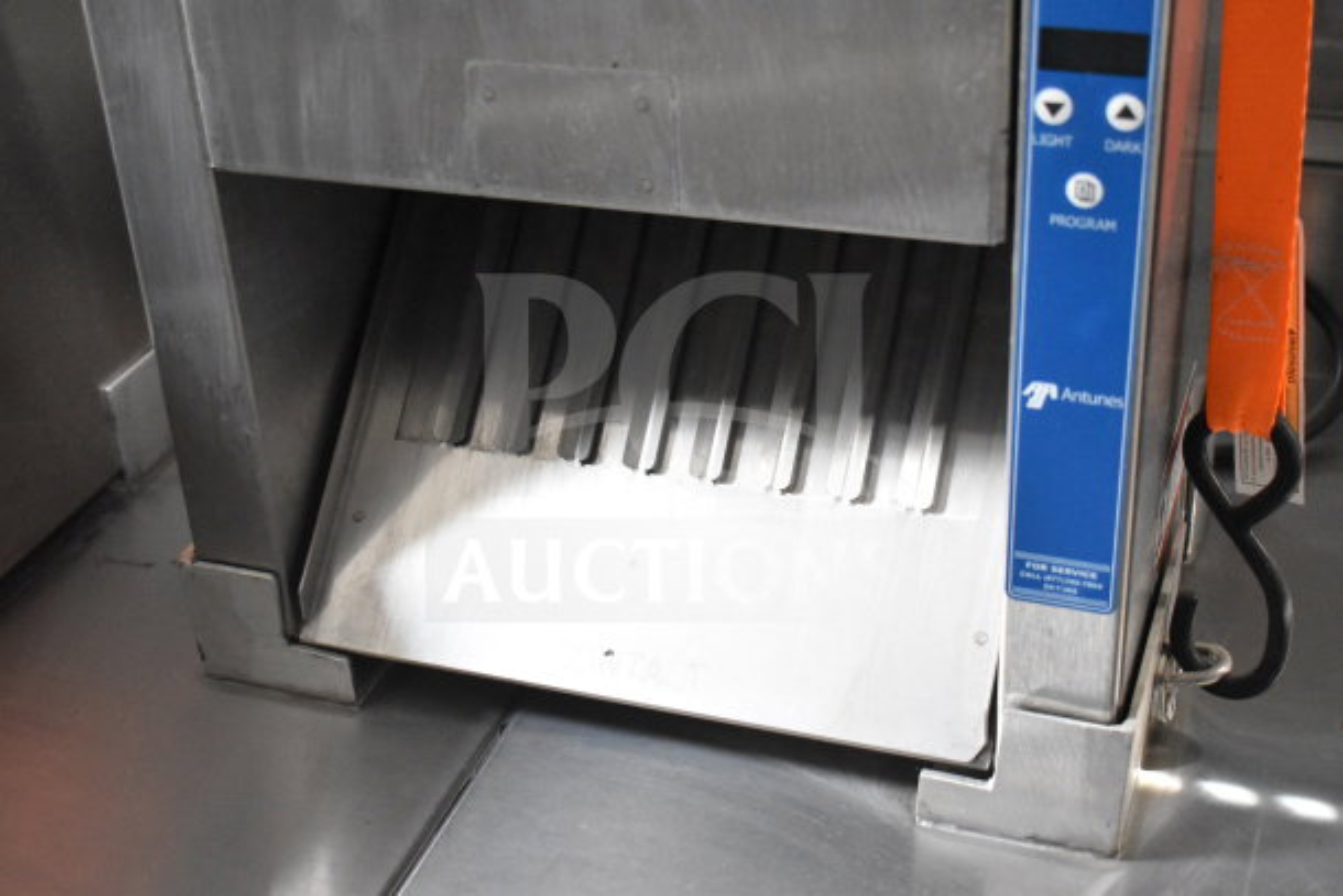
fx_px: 1903
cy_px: 448
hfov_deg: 38.9
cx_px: 672
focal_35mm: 51
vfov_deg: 26.5
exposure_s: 1/50
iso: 6400
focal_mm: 34
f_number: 4.5
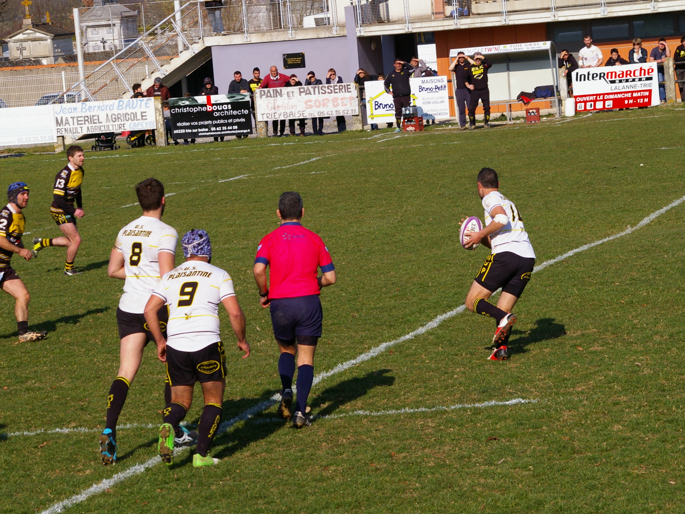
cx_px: 406
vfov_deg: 8.0
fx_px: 3681
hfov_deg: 10.6
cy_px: 247
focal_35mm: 186
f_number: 11
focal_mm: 108
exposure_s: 1/750
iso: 400
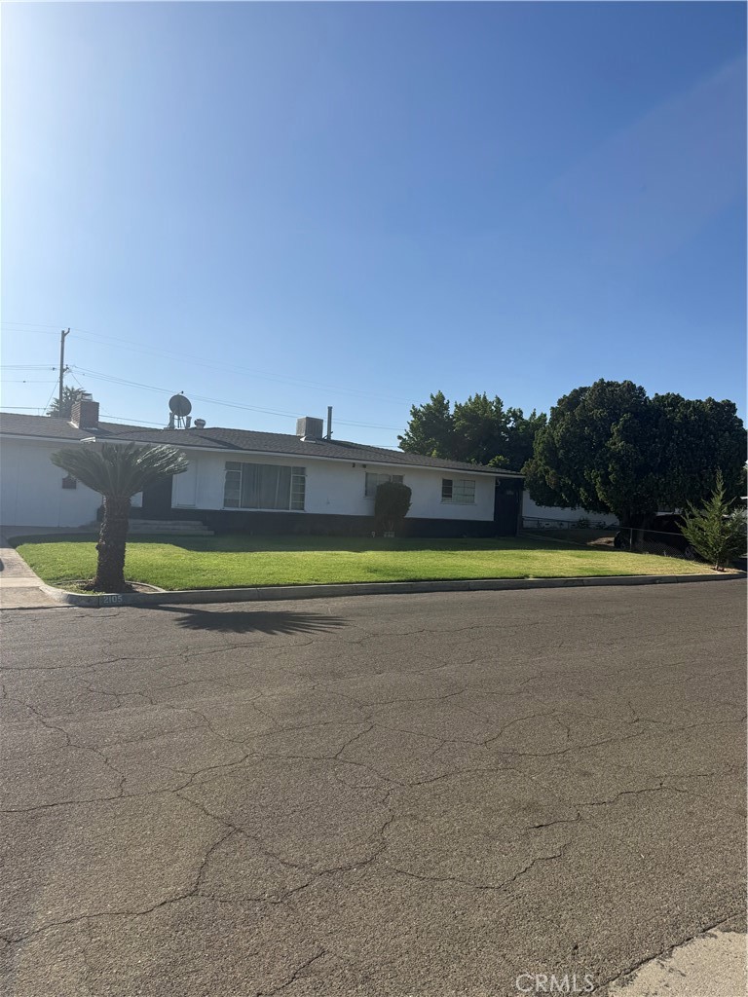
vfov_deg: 71.6
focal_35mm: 24
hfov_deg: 56.8
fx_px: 691
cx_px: 374
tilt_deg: +1.7
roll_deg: -3.1
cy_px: 498
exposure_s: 1/6711
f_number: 1.78
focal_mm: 6.76
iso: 80
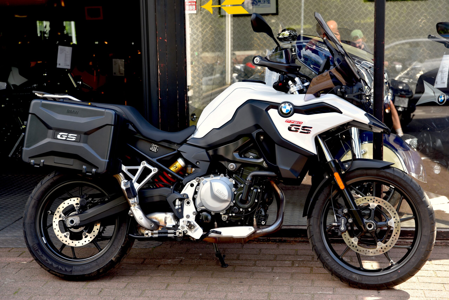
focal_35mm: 66
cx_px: 224
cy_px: 150
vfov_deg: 20.6
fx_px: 823
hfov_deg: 30.5
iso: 100
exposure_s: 1/80
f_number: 4.5
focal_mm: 66
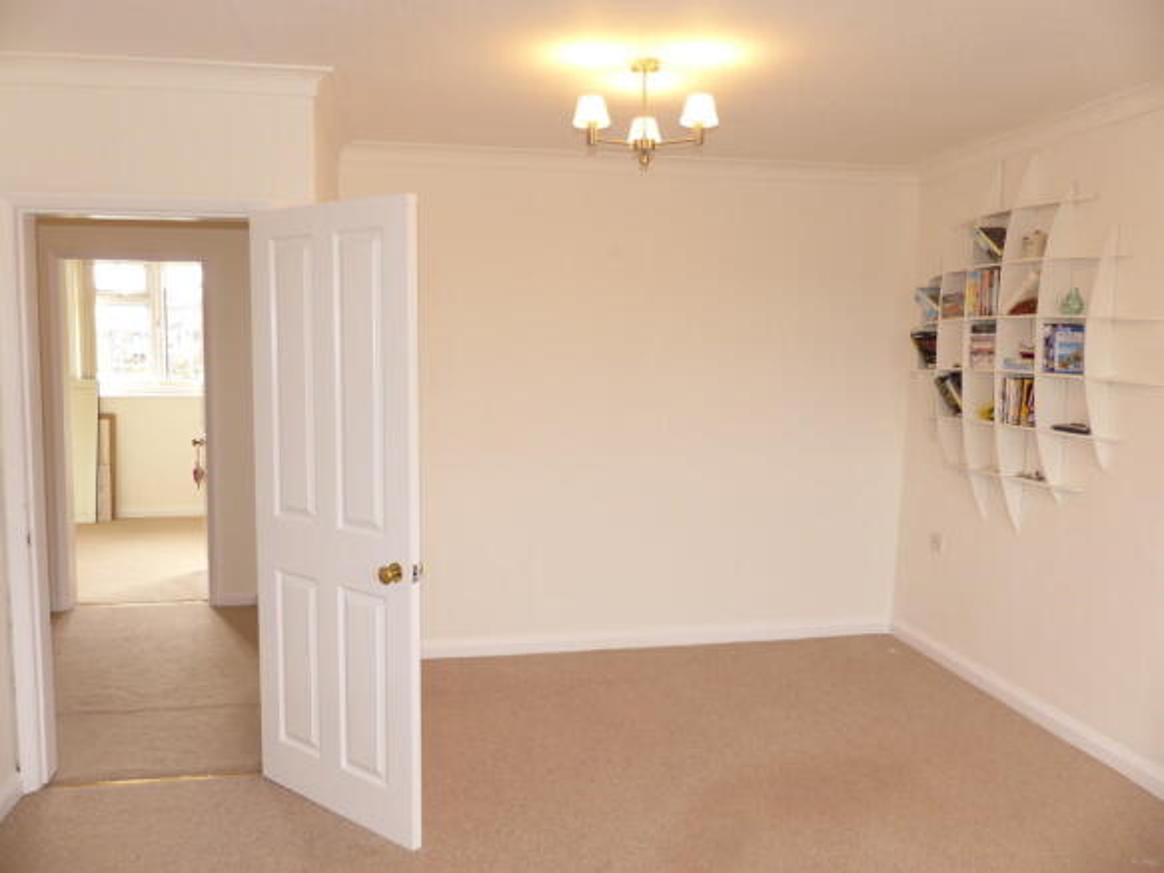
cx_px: 582
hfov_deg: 69.4
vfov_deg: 54.9
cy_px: 436
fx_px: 840
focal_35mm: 25
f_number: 2.8
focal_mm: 4.5
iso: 100
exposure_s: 1/50
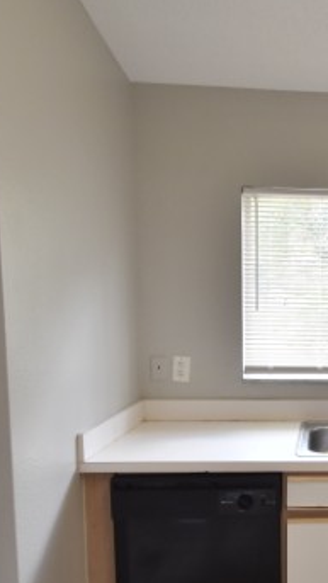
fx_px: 510
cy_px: 347
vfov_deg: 59.1
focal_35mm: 33
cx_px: 369
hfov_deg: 31.3
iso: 800
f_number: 3.5
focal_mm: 10
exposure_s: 1/250
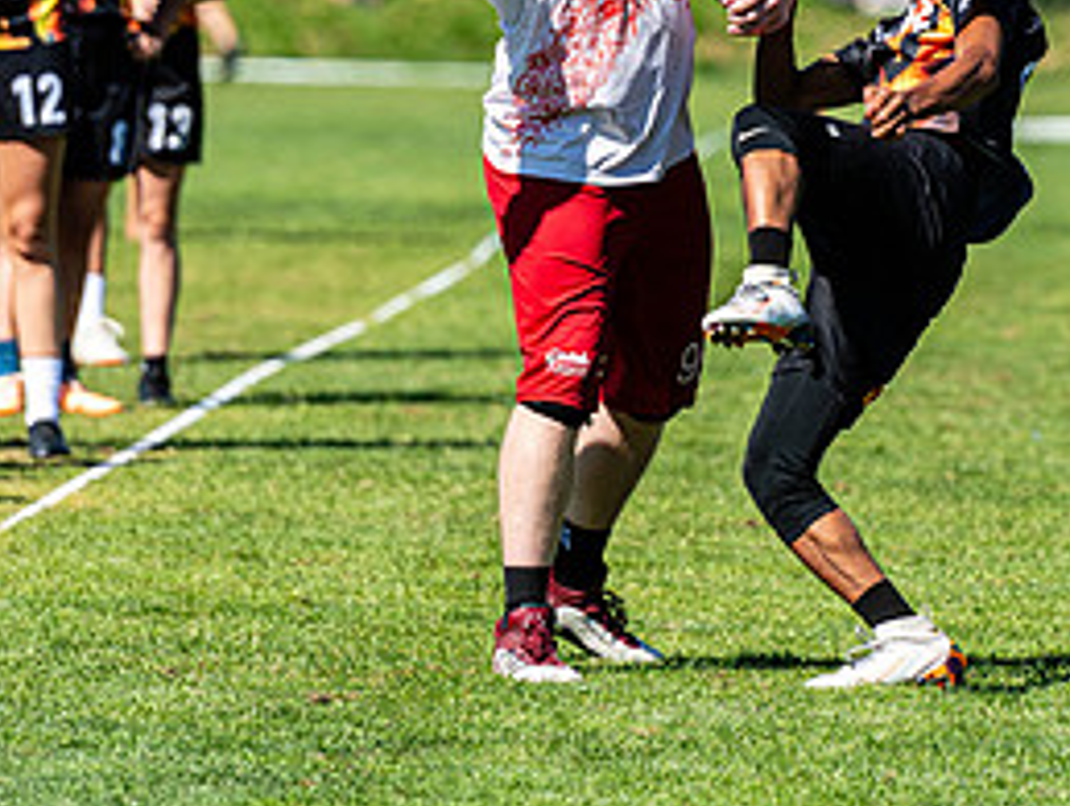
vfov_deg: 2.3
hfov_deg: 3.1
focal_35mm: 645
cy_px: 23
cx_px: 921
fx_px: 19965
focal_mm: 200
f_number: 3.2
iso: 100
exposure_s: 1/1600
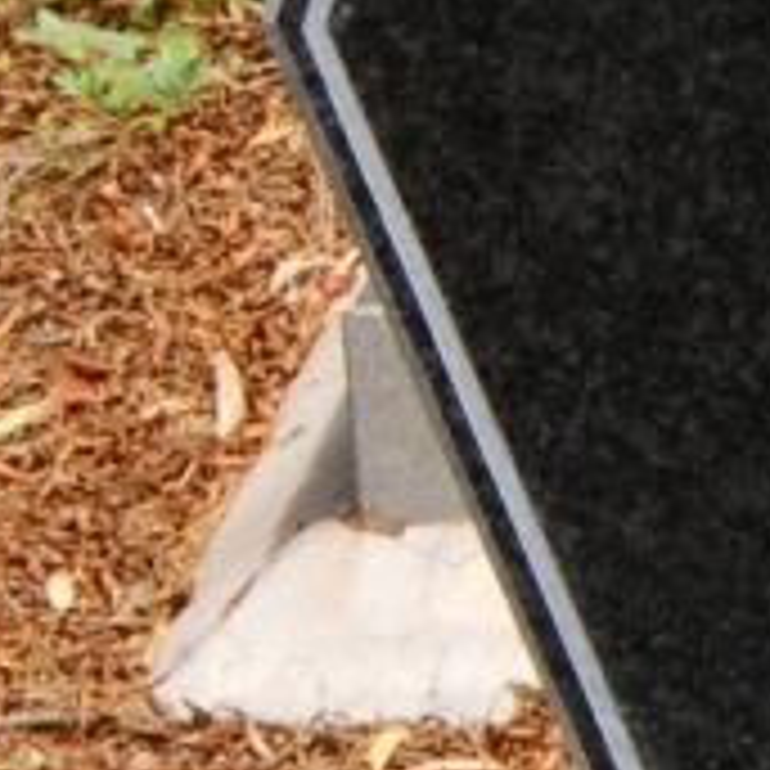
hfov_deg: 4.9
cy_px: 151
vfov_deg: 5.0
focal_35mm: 351
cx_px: 1738
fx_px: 8833
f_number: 18
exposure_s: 1/50
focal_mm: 46
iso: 400
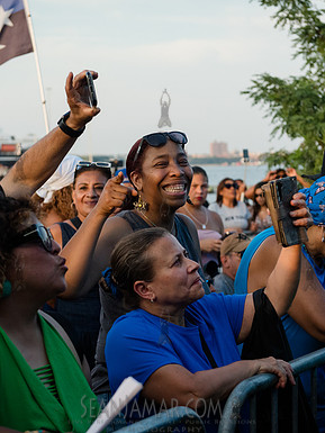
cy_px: 216
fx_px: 1088
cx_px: 164
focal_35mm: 87
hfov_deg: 17.0
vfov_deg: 22.5
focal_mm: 60
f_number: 4
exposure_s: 1/1250
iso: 2000
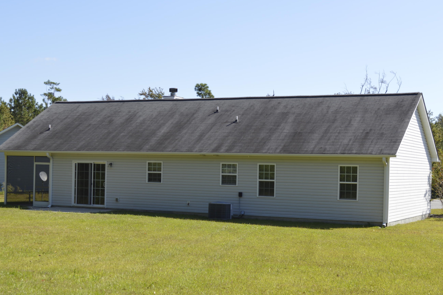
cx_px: 188
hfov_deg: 33.1
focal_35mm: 61
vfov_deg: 22.3
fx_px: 745
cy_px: 169
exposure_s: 1/200
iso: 100
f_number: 7.1
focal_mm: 35
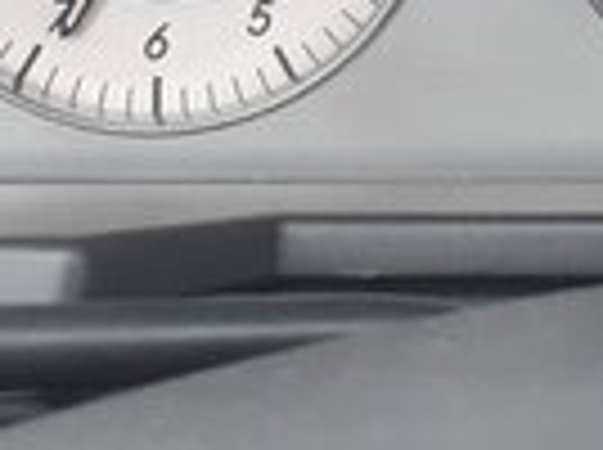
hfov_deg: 14.1
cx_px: 837
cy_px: -376
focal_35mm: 133
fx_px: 2313
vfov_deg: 10.4
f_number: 1.9
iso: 200
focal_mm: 3.6
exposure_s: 1/33
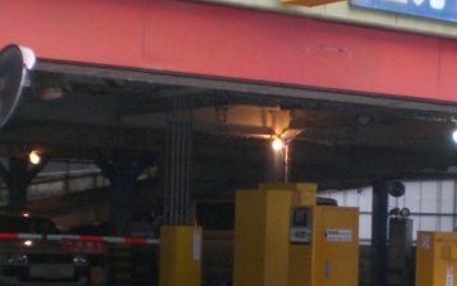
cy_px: 175
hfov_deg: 18.4
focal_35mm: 111
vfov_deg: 11.8
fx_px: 1383
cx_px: 420
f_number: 3.1
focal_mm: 6.3
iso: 200
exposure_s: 1/60
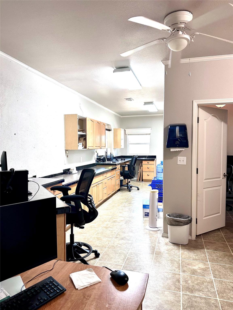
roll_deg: +0.3
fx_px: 215
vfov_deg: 71.6
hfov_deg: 56.8
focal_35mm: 24
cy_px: 155
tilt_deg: -2.4
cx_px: 116
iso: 250
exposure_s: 1/60
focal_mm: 6.86
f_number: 1.78
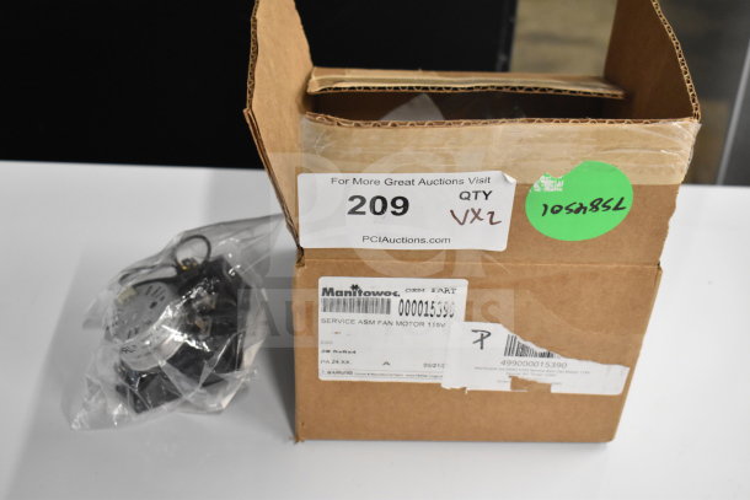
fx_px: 1063
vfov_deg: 26.5
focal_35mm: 51
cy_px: 250
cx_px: 375
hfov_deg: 38.9
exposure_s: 1/50
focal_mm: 34
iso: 2500
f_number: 4.5
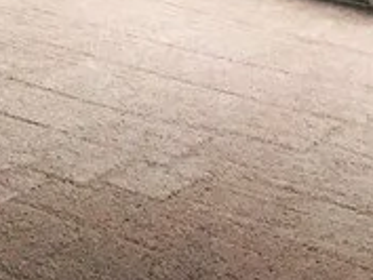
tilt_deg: -2.4
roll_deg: +1.4
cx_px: -445
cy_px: -438
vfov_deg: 8.3
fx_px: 1747
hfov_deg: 10.8
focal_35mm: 162
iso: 40
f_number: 1.8
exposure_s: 1/120
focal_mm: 3.99
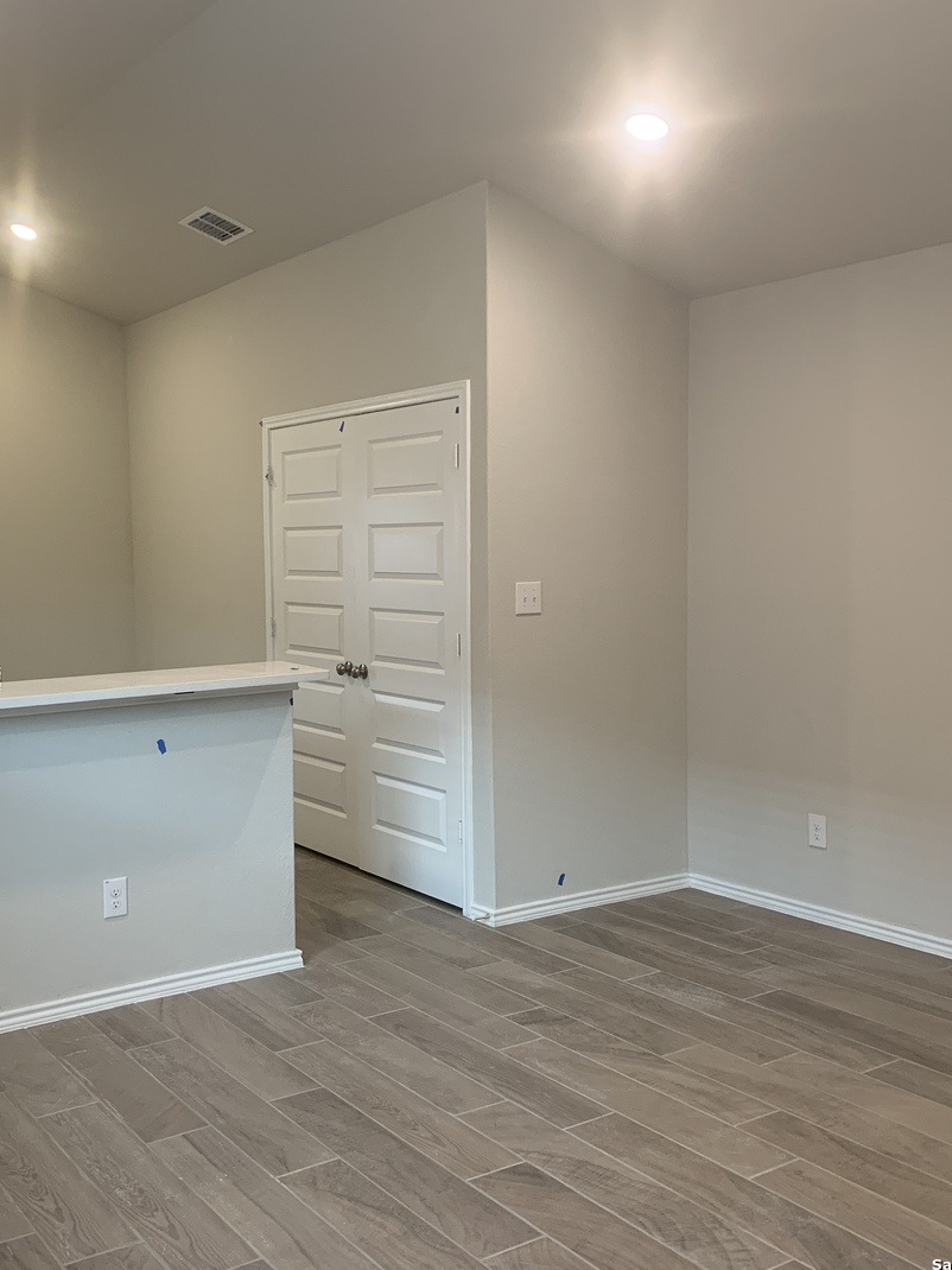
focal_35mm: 35
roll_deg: +0.2
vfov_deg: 52.6
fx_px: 1284
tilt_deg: -3.9
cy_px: 634
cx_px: 332
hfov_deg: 40.3
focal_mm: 4.25
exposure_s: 1/60
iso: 80
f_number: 1.8
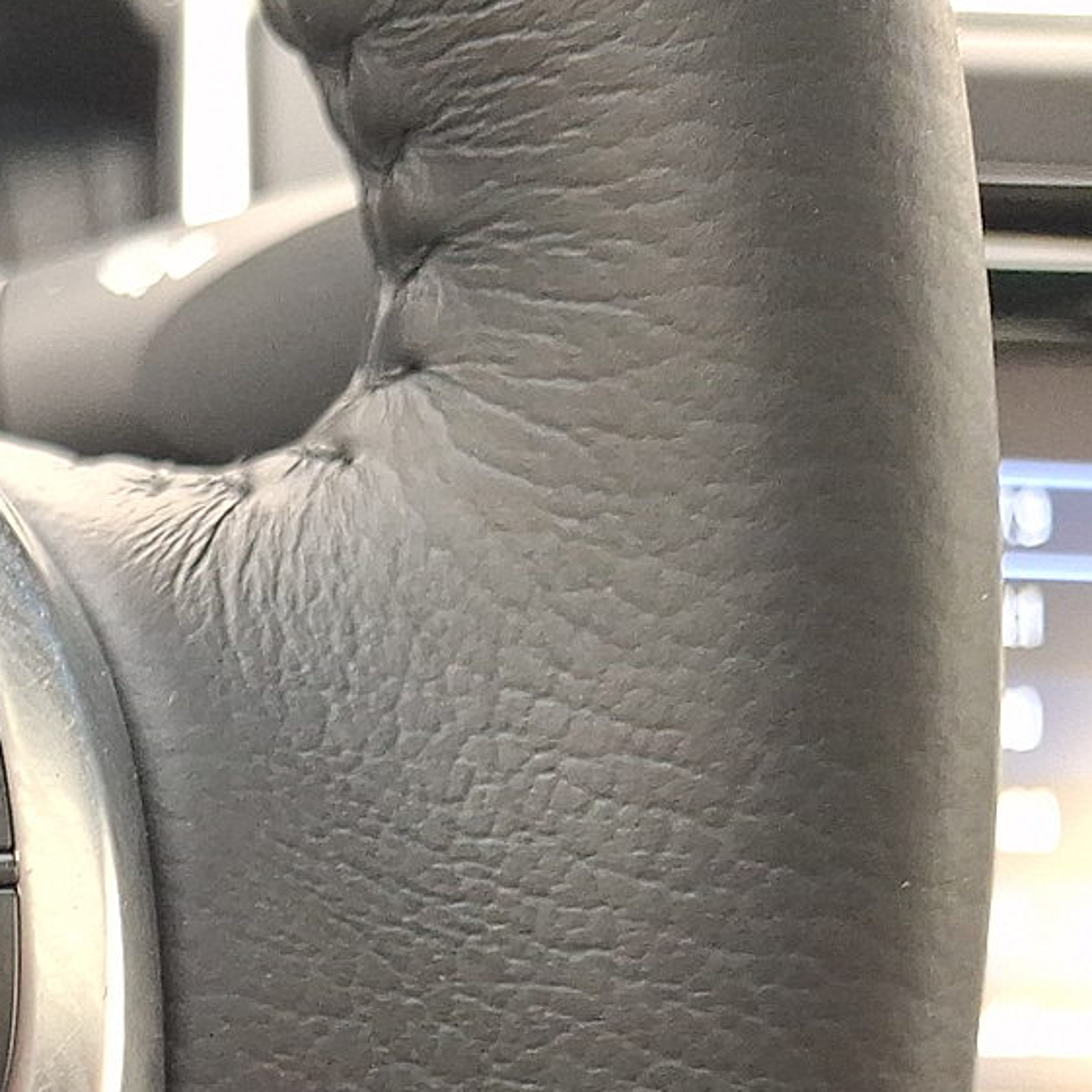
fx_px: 2248
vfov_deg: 26.0
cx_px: -461
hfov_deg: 23.0
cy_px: 1080
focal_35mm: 63
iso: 232
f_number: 1.8
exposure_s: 1/30
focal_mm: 4.69
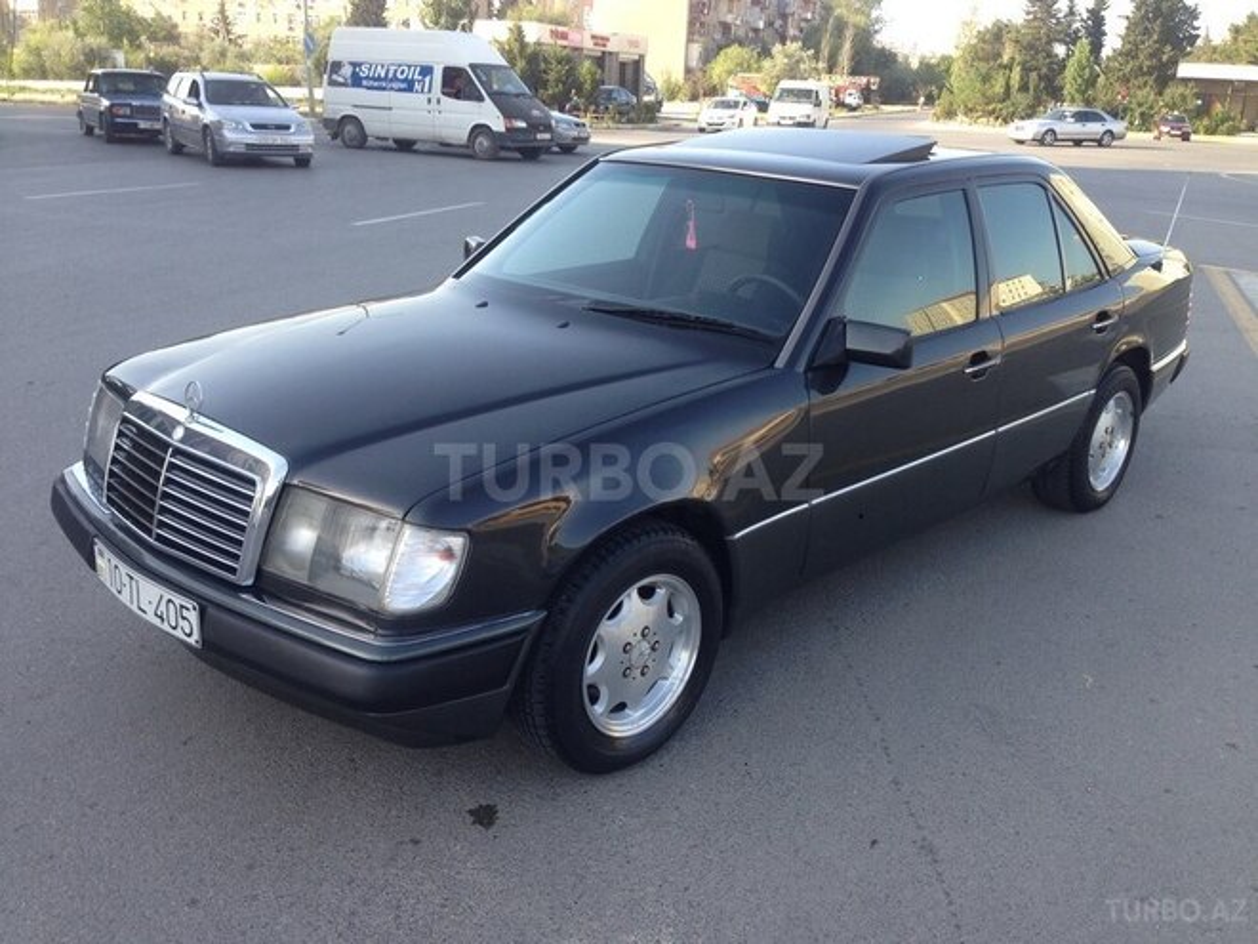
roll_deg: -2.6
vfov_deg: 42.9
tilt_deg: -17.3
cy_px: 472
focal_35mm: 33
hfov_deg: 55.4
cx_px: 629
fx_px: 1199
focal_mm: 4.12
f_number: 2.4
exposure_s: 1/287
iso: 50
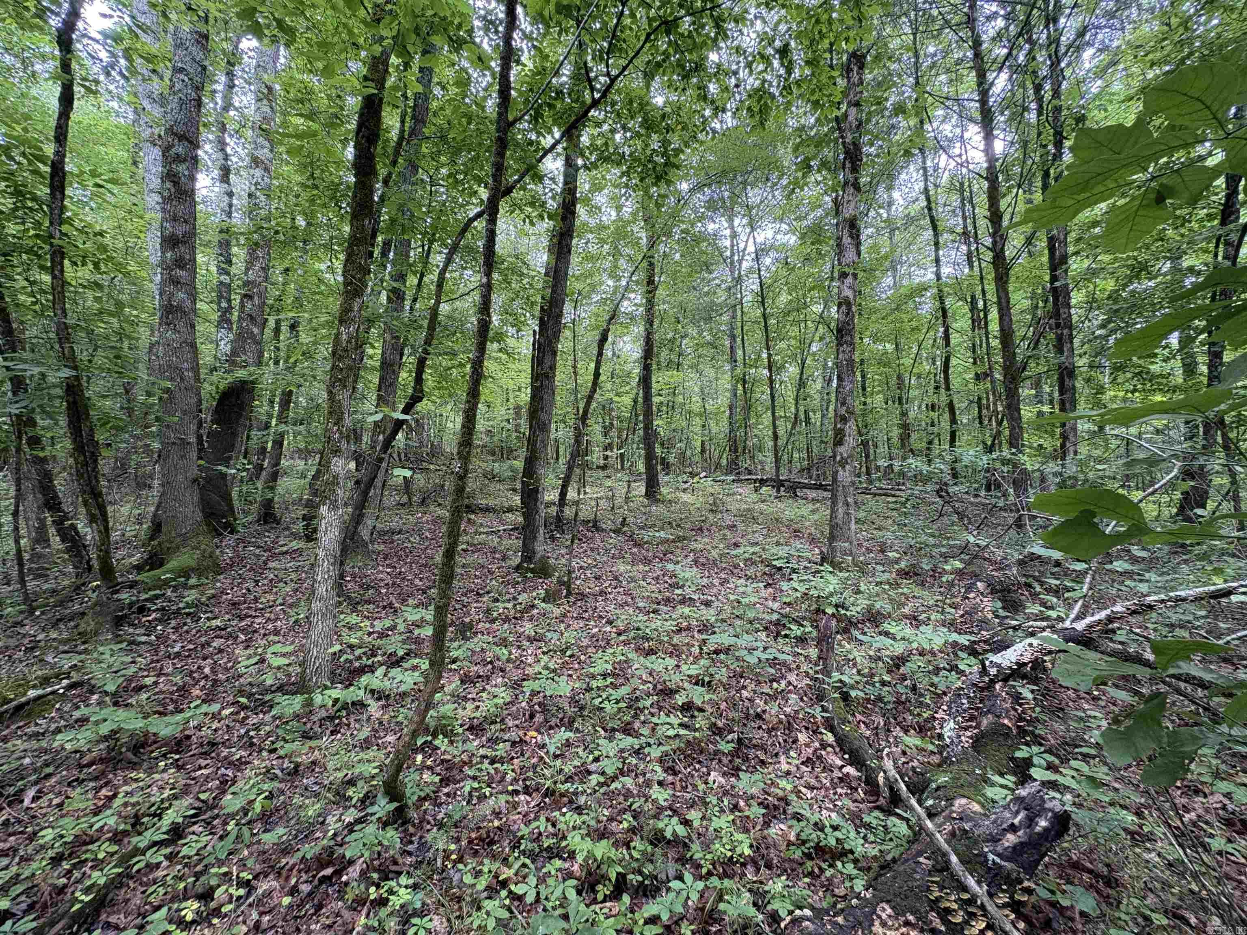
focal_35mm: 14
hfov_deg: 102.1
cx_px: 624
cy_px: 468
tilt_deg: +3.2
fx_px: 504
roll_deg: +2.6
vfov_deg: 85.7
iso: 160
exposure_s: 1/99
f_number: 2.2
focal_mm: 2.22
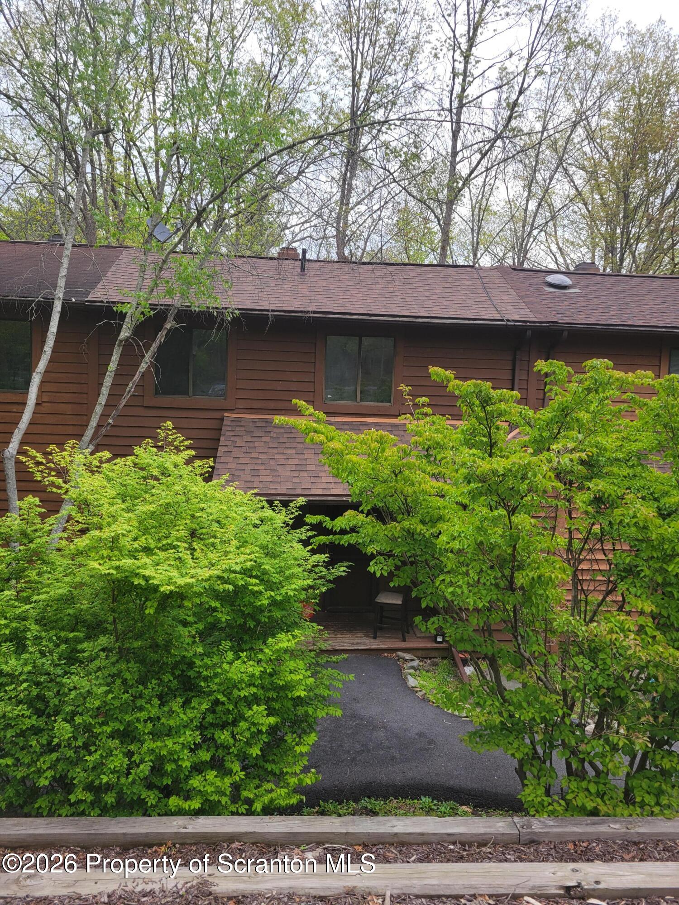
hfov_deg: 53.1
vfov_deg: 67.3
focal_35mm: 26
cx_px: 340
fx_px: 680
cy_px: 452
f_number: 1.8
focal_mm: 5.4
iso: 40
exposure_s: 1/230
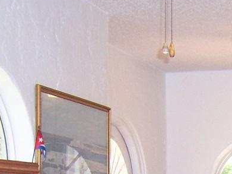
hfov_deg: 14.6
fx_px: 878
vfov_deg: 10.6
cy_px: 308
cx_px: 266
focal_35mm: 131
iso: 140
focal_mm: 5.5
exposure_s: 1/60
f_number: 2.8
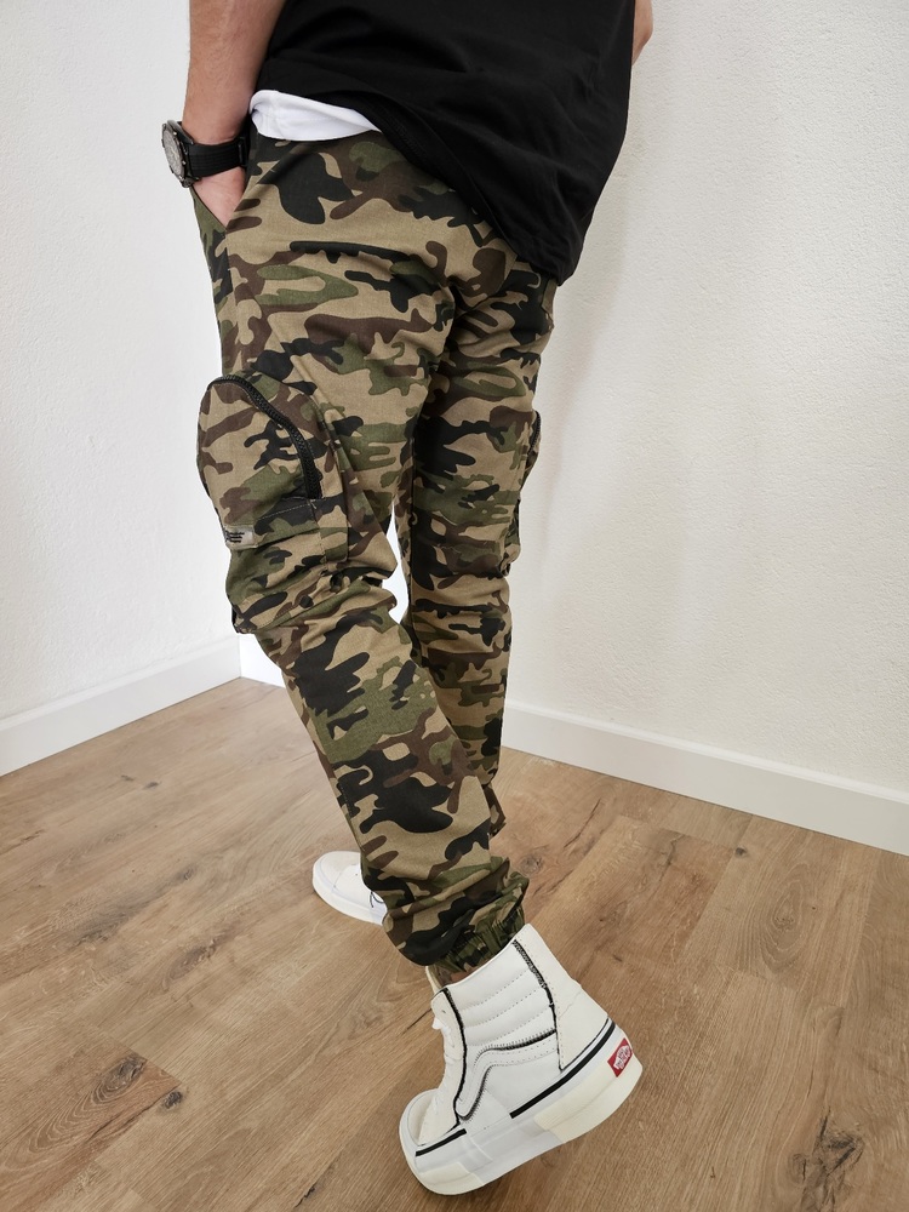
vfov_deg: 73.9
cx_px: 454
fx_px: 805
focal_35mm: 23
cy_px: 606
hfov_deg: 58.9
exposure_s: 1/50
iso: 160
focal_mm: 6.3
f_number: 1.7
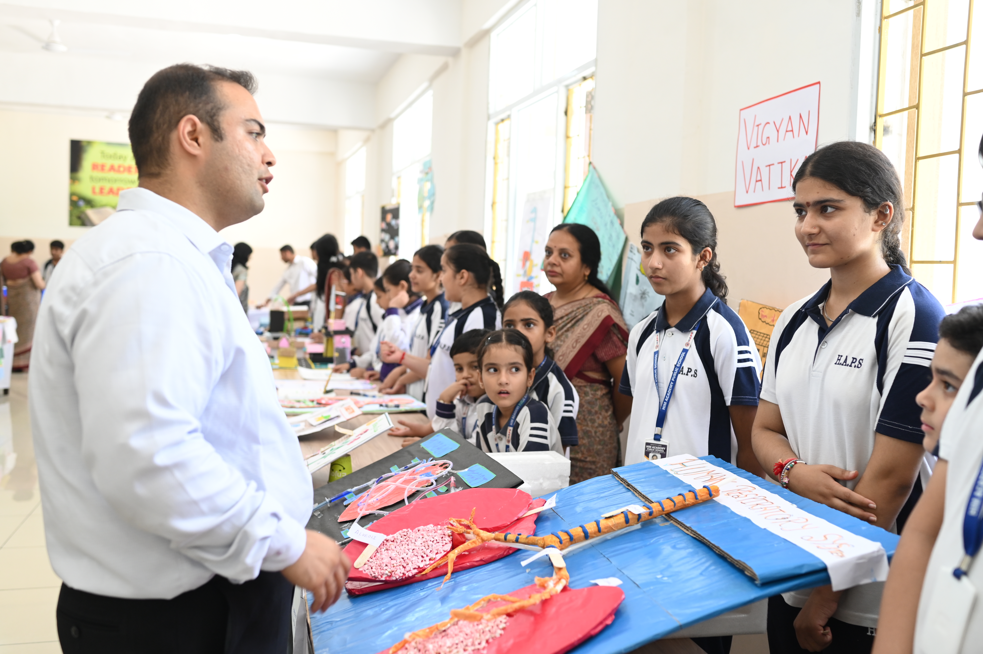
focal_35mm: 35
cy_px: 327
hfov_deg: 54.5
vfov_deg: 37.8
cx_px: 492
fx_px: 955
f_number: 3.2
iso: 640
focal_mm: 35
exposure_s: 1/160
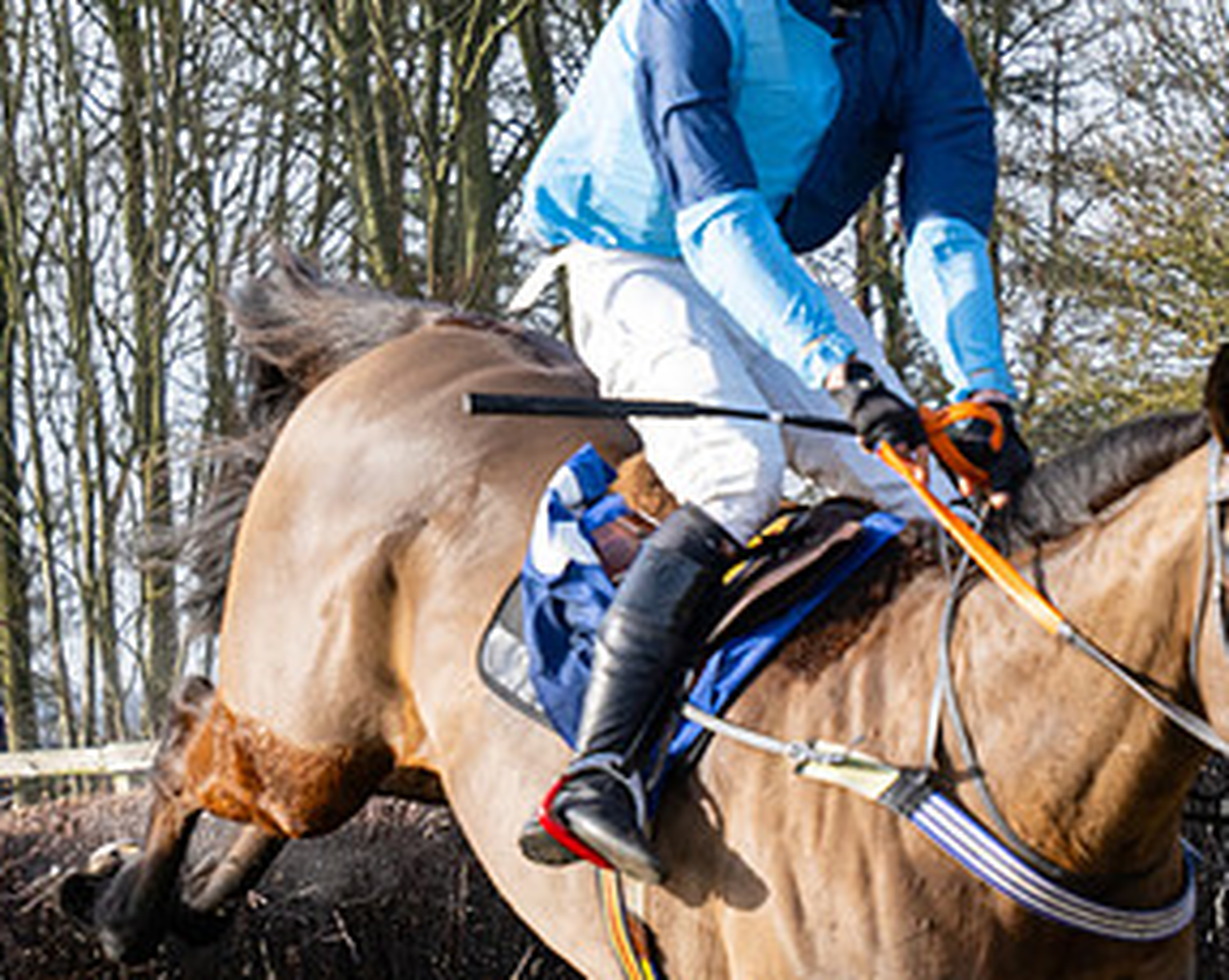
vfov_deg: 6.7
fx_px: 8430
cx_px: 1251
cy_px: 672
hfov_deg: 8.3
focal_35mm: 232
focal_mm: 70
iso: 400
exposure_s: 1/1600
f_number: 4
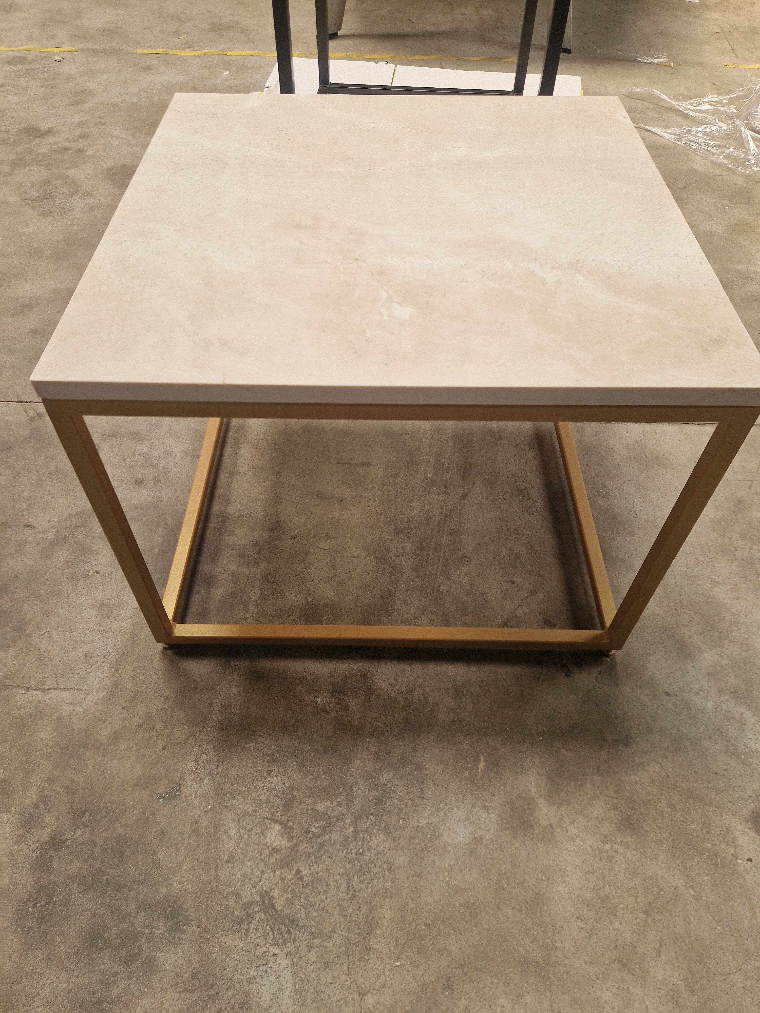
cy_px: 506
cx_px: 380
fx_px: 673
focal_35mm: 23
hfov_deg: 58.9
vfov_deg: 73.9
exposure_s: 1/587
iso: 50
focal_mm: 5.4
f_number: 1.8
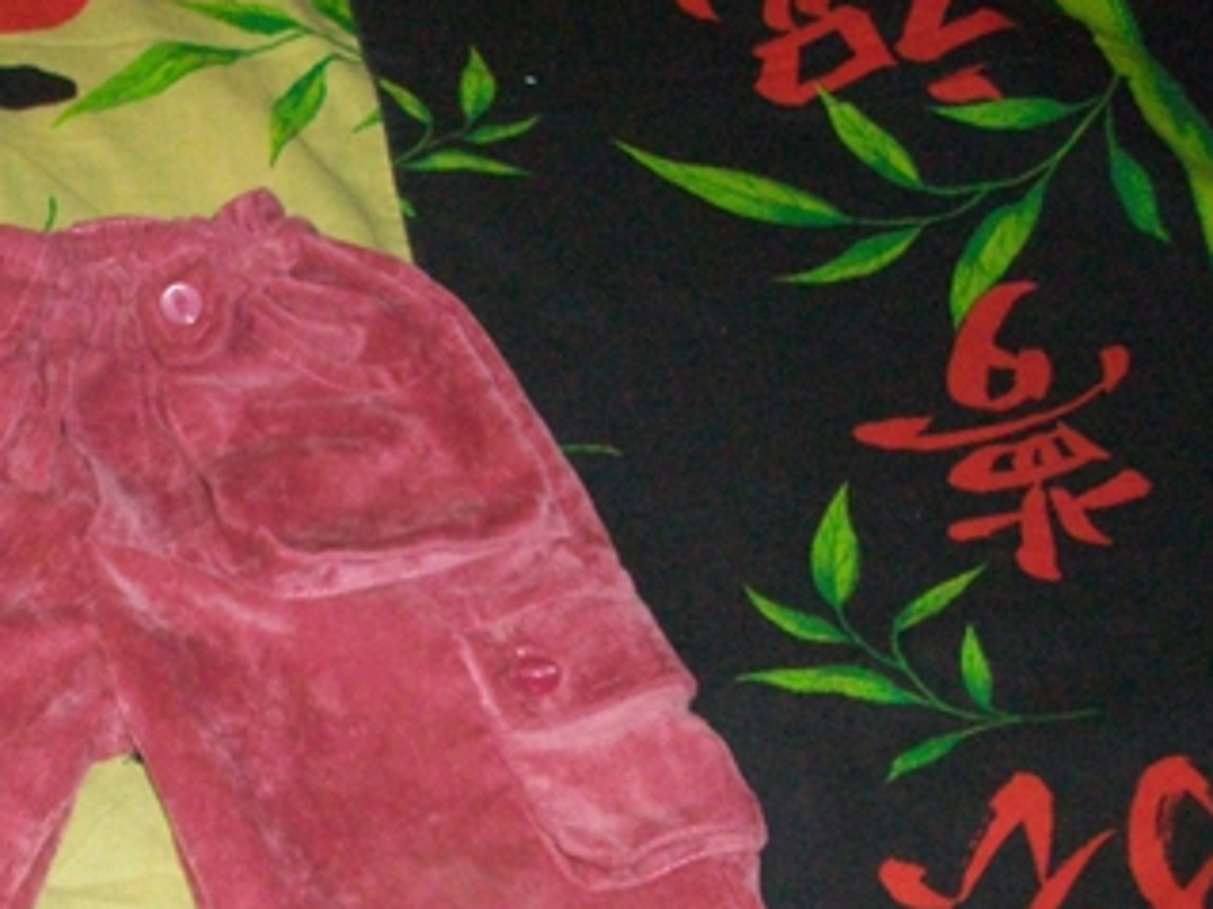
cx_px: 202
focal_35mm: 69
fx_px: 2417
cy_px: 766
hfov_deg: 27.5
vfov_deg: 21.0
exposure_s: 1/80
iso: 400
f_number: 3.2
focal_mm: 7.1
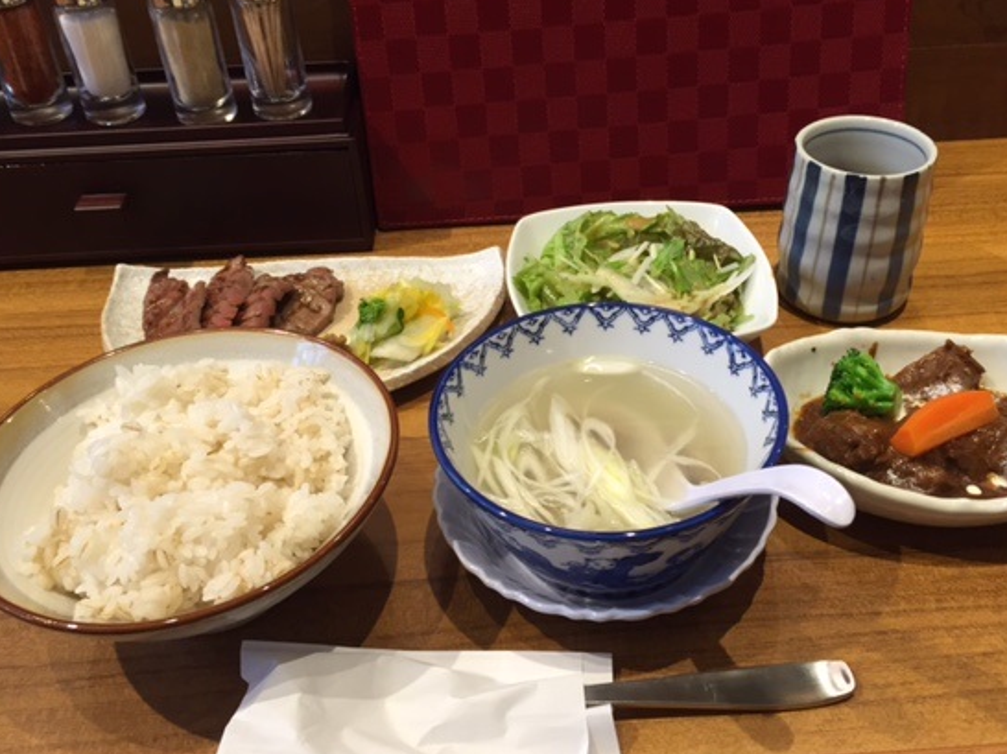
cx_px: 548
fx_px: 989
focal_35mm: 34
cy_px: 354
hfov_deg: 53.9
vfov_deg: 41.7
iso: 40
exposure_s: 1/30
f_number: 2.2
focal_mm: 4.15
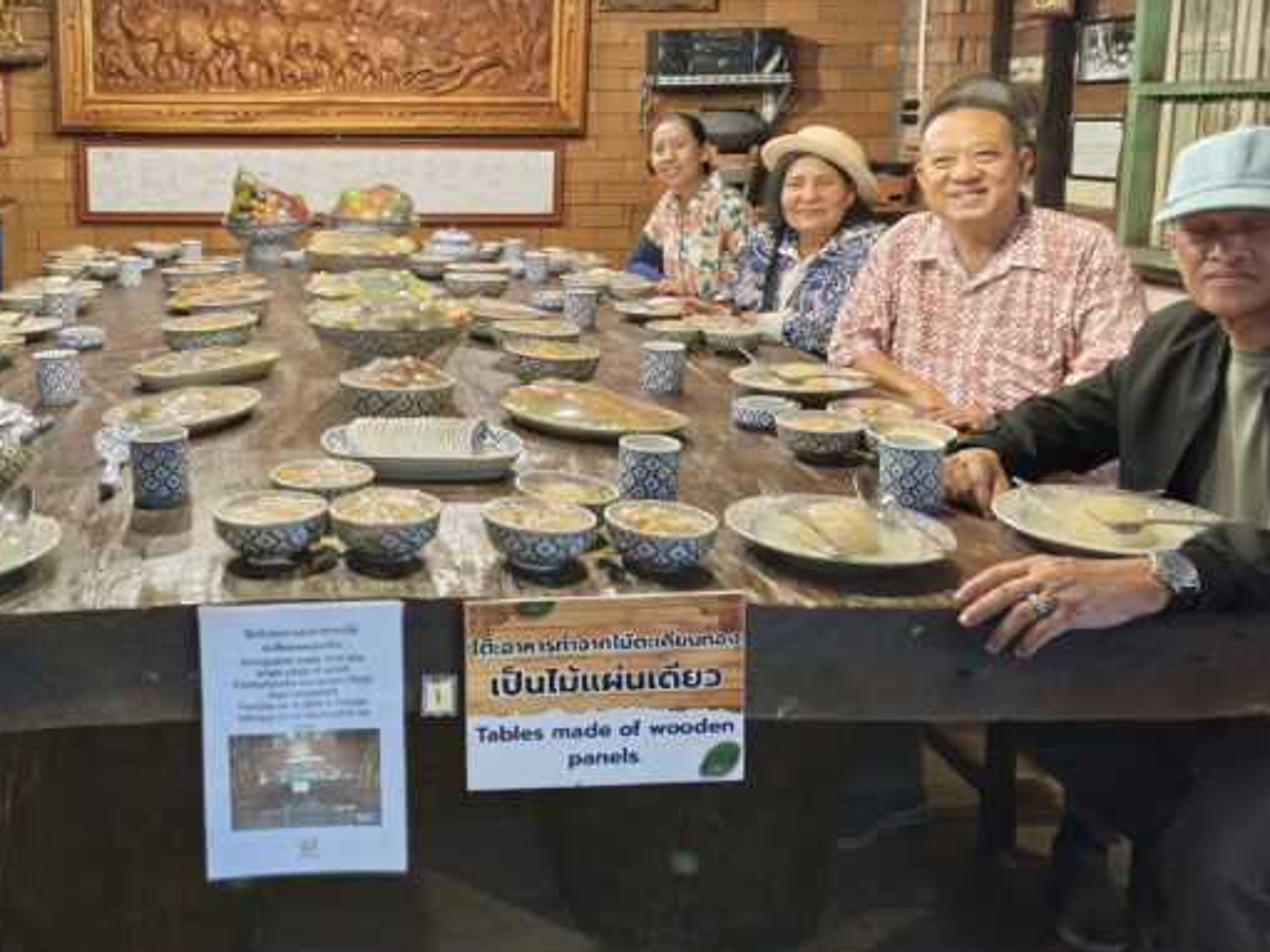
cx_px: 400
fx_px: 1320
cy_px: 301
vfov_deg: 39.1
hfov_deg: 50.2
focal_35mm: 36
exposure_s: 1/25
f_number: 1.7
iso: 2000
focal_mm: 5.35
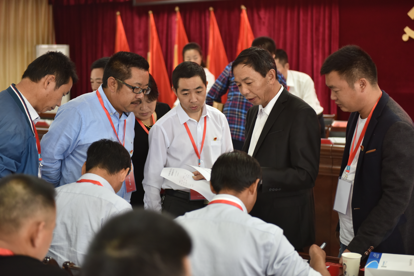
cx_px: 207
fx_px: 759
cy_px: 138
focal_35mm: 66
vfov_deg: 20.6
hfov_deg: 30.5
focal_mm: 66
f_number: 2.8
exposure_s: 1/80
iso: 900
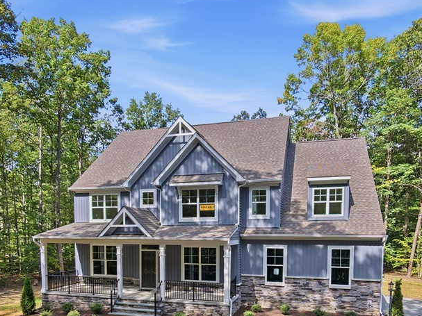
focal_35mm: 27
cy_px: 252
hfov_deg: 65.3
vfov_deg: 48.5
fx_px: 329
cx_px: 205
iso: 100
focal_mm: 3
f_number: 2.2
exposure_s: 1/250
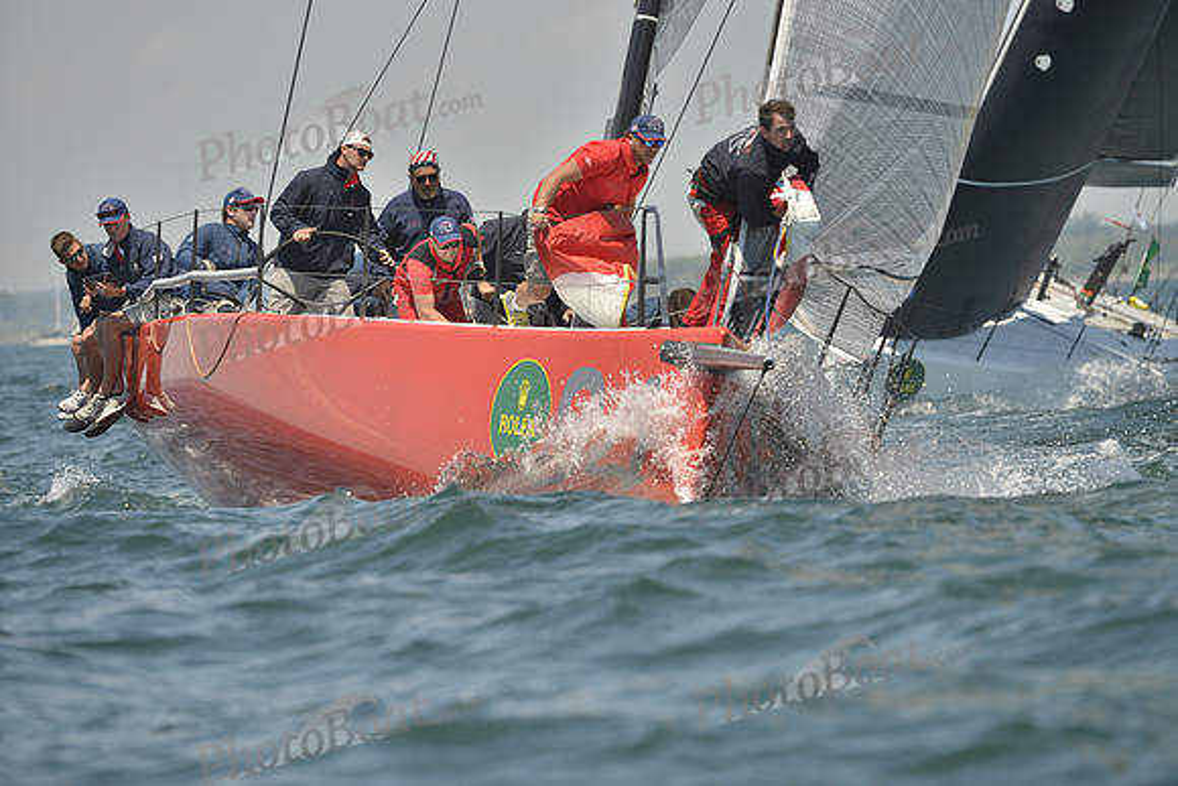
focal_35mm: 310
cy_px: 393
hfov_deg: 6.6
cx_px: 589
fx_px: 10146
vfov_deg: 4.4
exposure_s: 1/1250
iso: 280
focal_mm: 310
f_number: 7.1
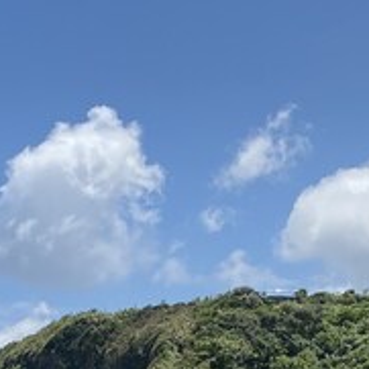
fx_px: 1544
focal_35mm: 128
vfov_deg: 12.4
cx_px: 12
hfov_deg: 13.5
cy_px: 687
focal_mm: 4.25
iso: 32
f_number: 1.8
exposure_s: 1/2755
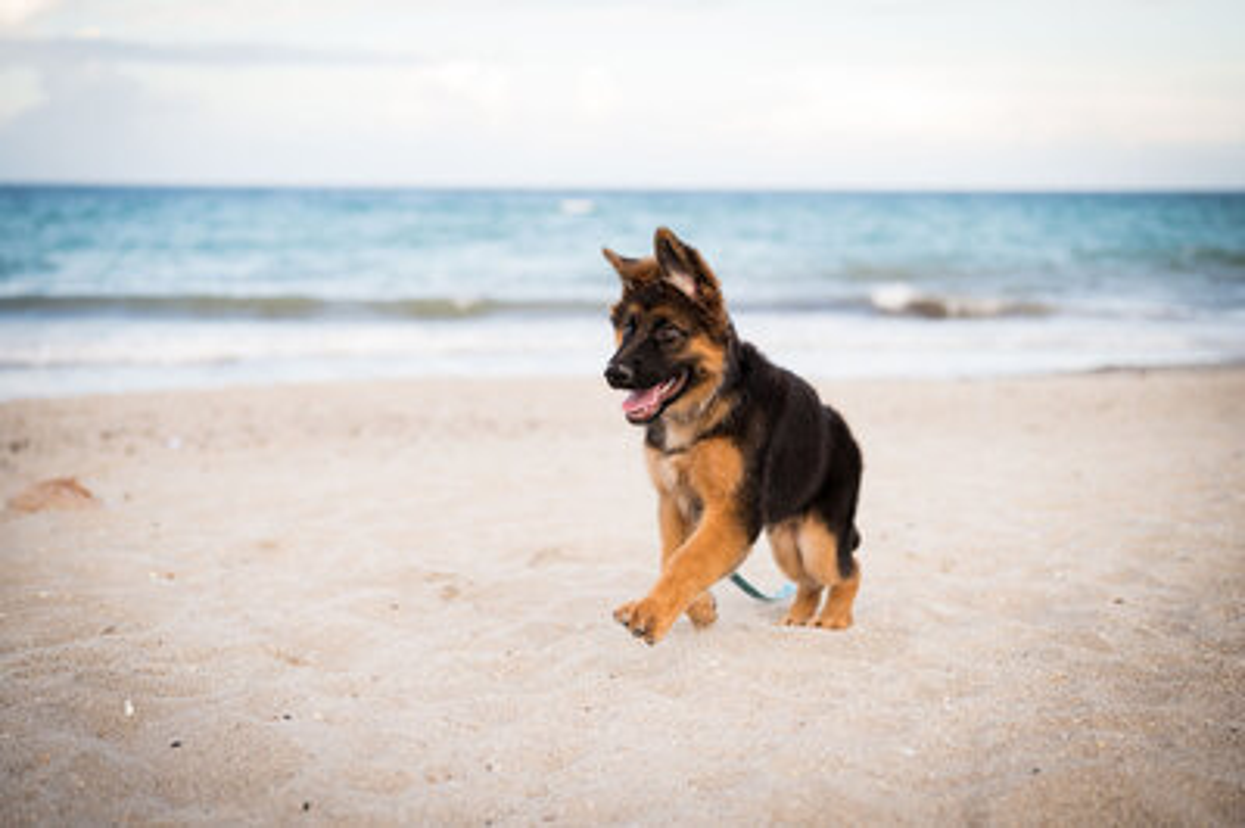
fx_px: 1728
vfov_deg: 26.9
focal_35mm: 50
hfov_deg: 39.6
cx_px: 622
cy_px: 414
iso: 500
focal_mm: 50
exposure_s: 1/800
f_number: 2.5
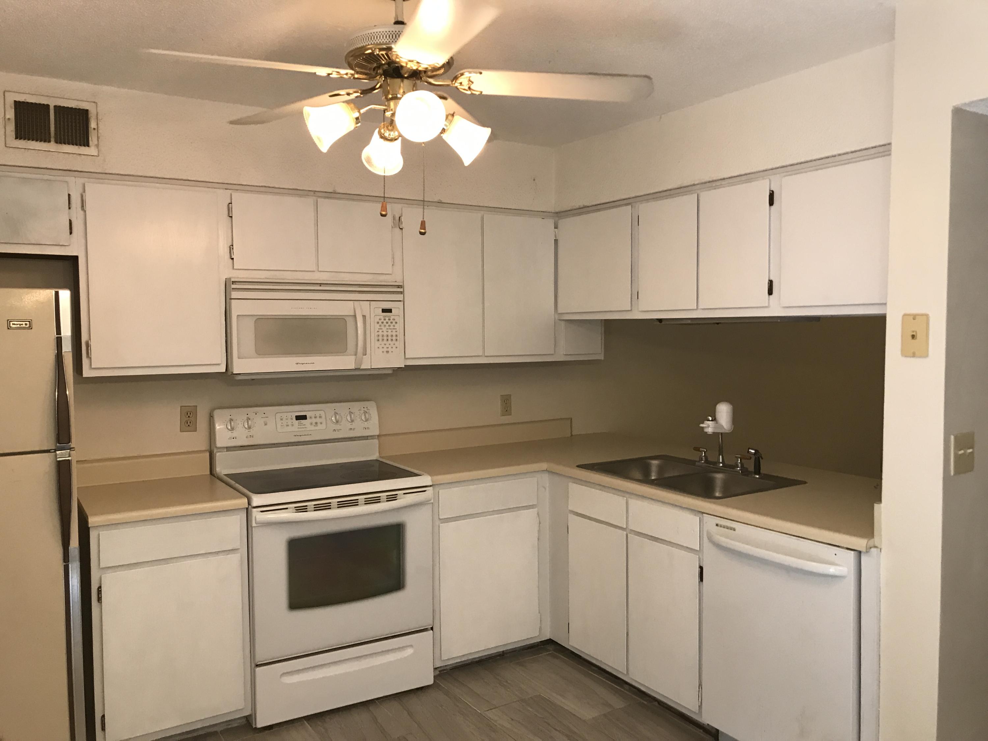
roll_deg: +0.8
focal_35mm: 28
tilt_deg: -3.4
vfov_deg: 49.7
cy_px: 370
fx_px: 799
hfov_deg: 63.4
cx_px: 494
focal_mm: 3.99
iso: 40
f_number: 1.8
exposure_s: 1/30
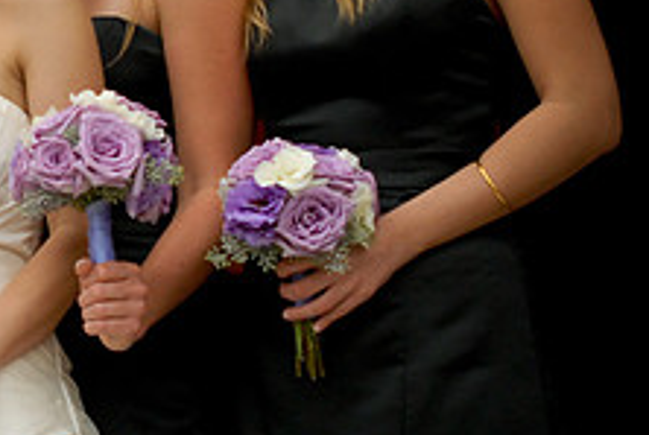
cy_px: 102
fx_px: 4950
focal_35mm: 274
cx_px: -91
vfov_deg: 5.0
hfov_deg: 7.5
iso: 400
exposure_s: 1/640
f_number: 4.5
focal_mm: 70
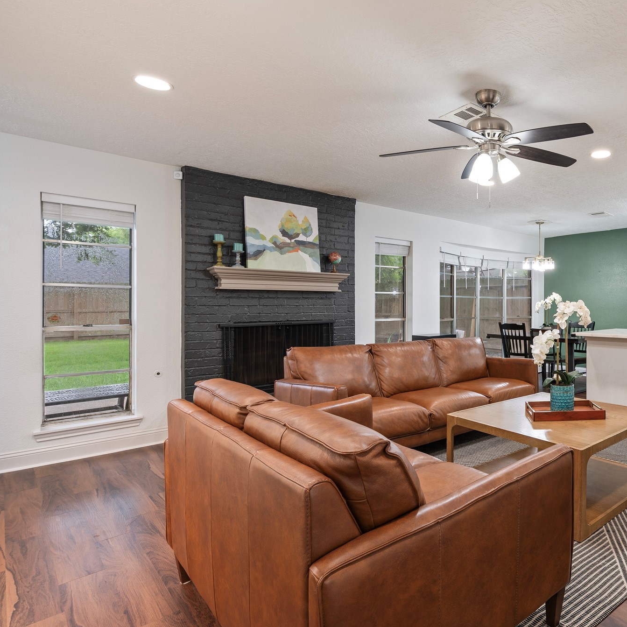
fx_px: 451
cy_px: 307
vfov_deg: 69.6
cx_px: 504
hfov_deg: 63.4
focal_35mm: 22
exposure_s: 1/2.5
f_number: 6.3
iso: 125
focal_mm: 16
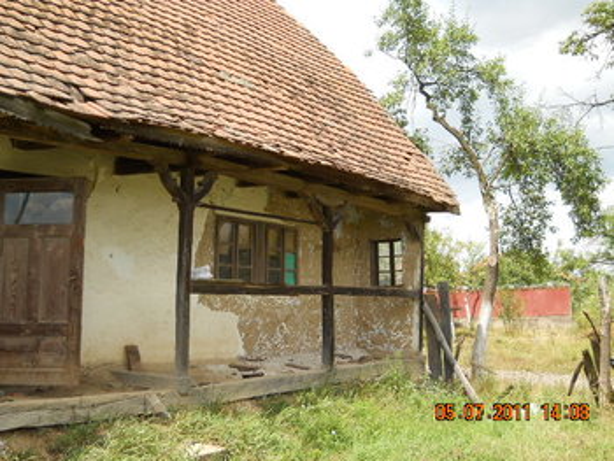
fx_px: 728
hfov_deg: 45.7
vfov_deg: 35.2
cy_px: 230
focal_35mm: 41
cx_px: 307
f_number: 3.1
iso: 80
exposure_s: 1/400
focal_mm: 6.72
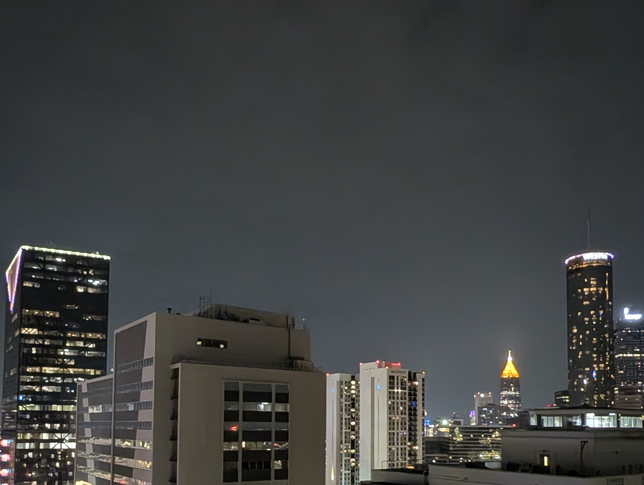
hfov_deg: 63.3
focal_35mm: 28
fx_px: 522
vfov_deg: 46.9
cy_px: 397
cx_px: 305
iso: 1099
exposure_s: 1/20.1
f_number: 1.95
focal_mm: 2.23
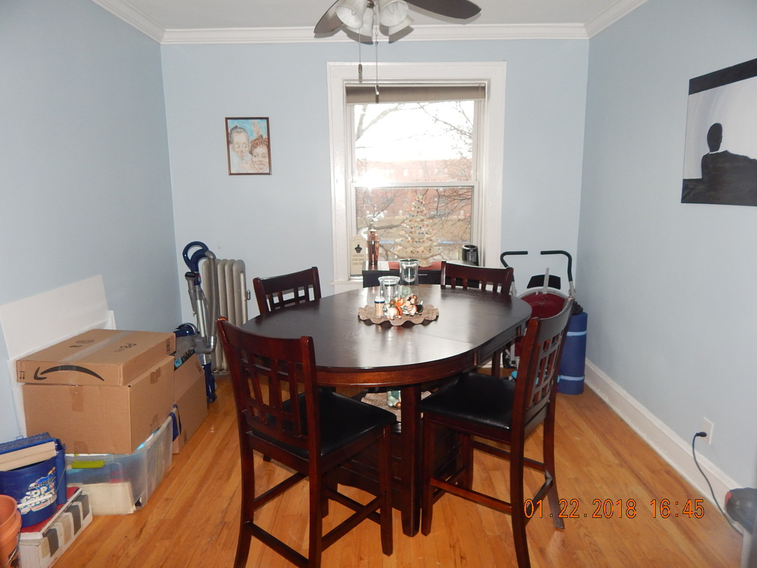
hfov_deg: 76.4
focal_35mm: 22
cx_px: 378
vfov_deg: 61.1
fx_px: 481
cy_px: 284
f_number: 3
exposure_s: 1/30
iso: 200
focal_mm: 4
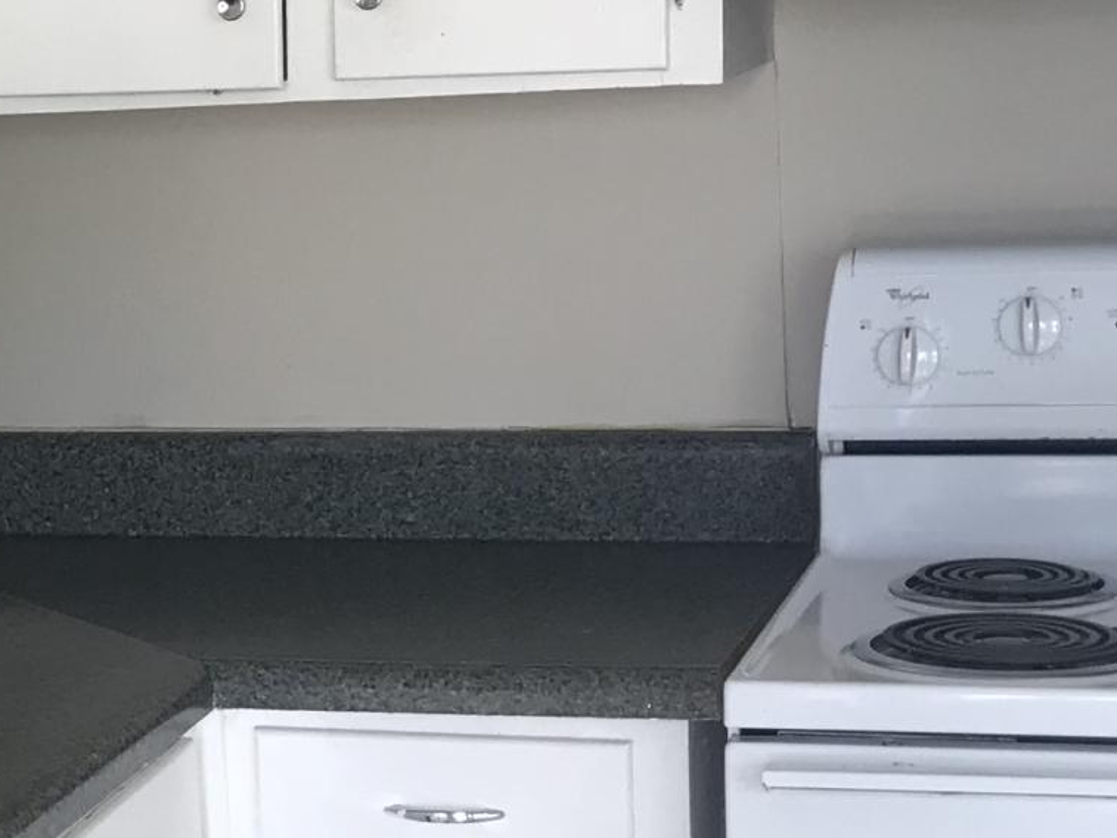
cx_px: -285
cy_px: 574
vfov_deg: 13.3
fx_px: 3582
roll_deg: +3.9
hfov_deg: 16.8
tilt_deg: -11.1
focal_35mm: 111
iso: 25
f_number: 1.8
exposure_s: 1/60
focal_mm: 3.99
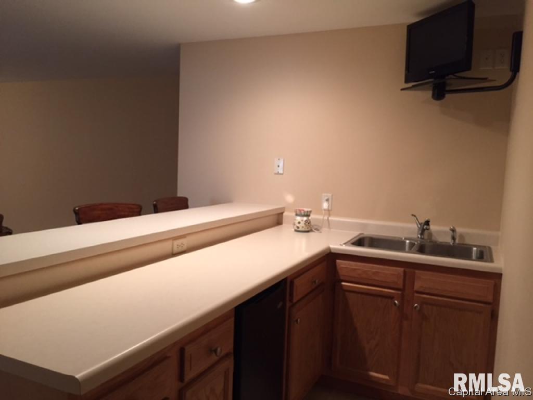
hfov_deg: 61.7
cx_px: 266
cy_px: 200
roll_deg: -2.4
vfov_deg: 48.2
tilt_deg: -6.2
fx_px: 447
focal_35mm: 29
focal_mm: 4.15
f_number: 2.2
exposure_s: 1/30
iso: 125
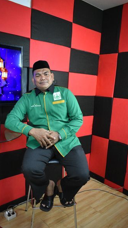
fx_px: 175
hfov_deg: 40.0
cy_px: 116
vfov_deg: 66.1
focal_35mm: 29
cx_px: 51
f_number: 3.5
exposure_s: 1/125
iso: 3200
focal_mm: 18
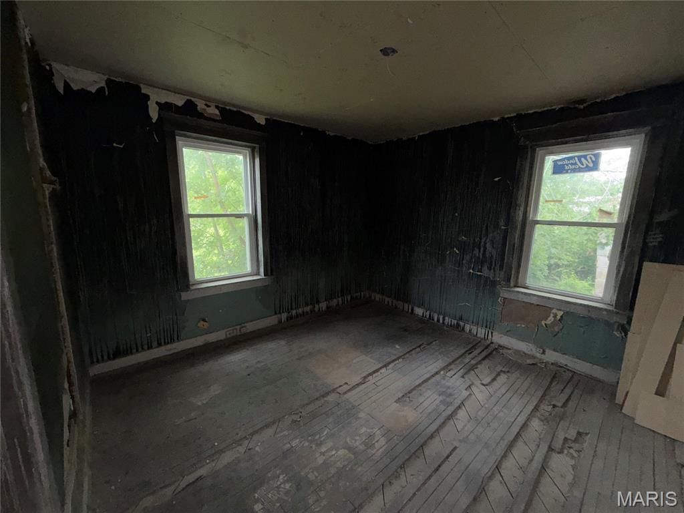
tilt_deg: -10.2
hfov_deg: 102.1
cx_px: 342
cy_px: 256
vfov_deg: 85.7
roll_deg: -1.3
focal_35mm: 14
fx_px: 277
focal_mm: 2.22
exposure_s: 1/60
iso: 80
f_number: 2.2
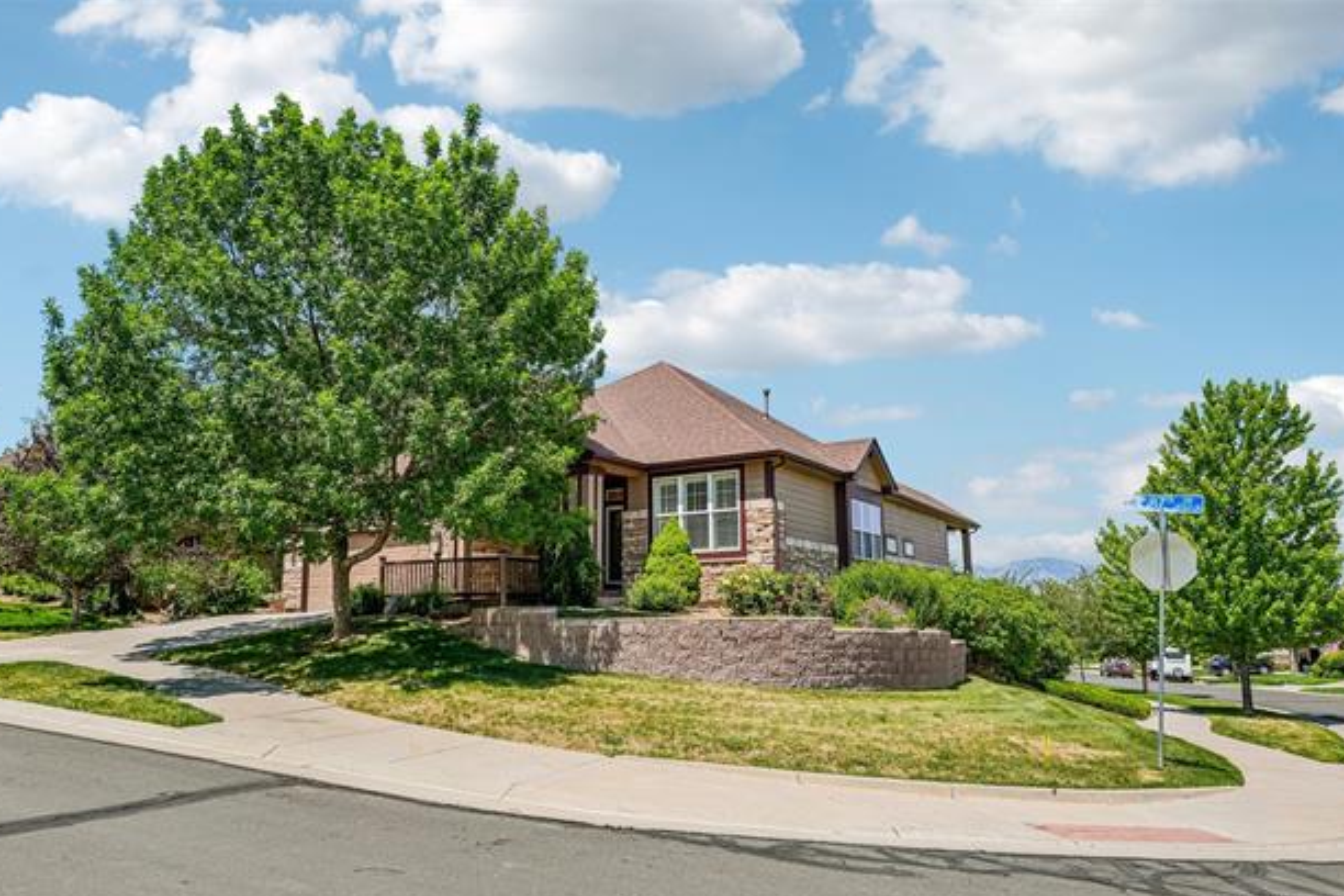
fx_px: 878
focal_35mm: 24
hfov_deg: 74.9
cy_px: 466
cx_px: 670
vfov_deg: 54.0
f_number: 8
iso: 100
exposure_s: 1/350
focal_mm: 15
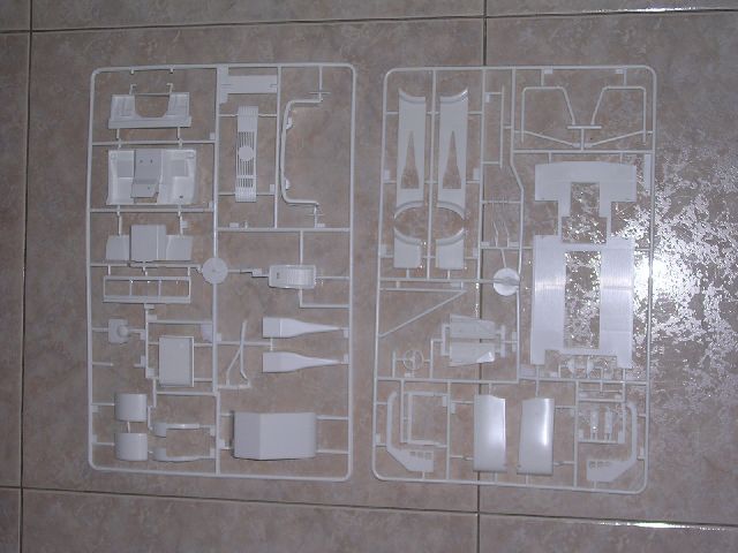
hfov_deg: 32.2
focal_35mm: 60
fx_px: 1279
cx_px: 369
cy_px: 276
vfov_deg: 24.4
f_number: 3.4
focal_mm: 9.1
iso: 100
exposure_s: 1/60.1
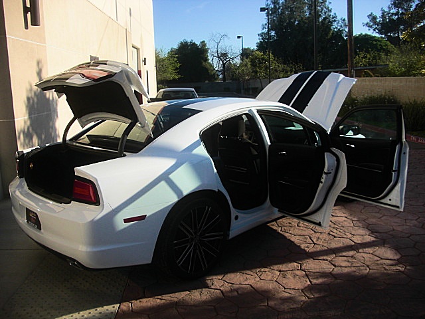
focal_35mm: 36
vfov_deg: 39.7
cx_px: 212
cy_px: 160
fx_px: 442
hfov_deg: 51.4
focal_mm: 6.3
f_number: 2.8
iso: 50
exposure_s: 1/1000
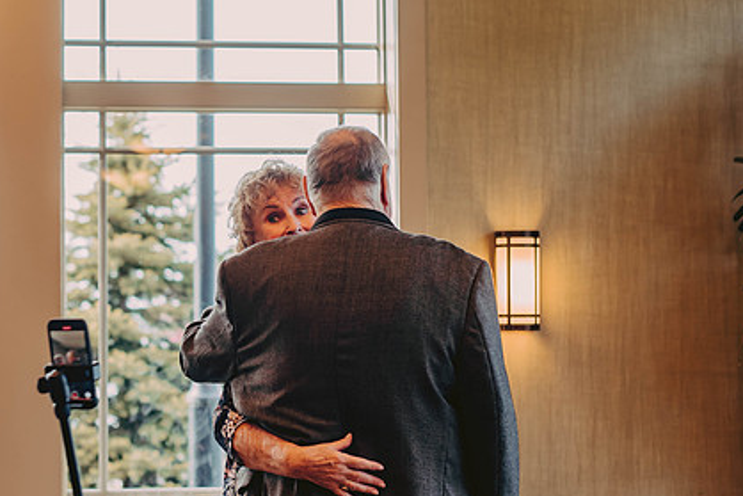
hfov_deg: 24.2
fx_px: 1714
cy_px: 256
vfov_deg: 16.5
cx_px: 200
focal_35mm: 83
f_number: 2.2
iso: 200
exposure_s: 1/320
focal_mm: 50
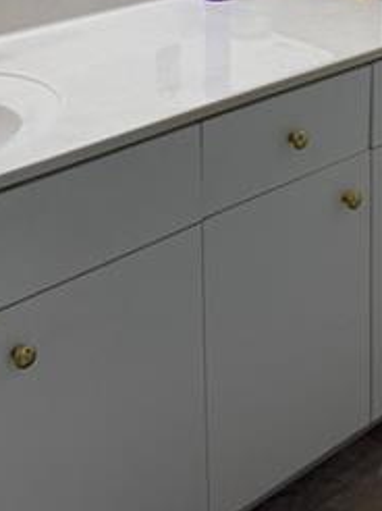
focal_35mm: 75
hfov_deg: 19.3
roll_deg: -1.1
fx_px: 1105
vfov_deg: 23.9
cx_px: 322
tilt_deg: -9.5
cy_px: -85
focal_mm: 6.76
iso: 125
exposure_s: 1/228
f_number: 1.78
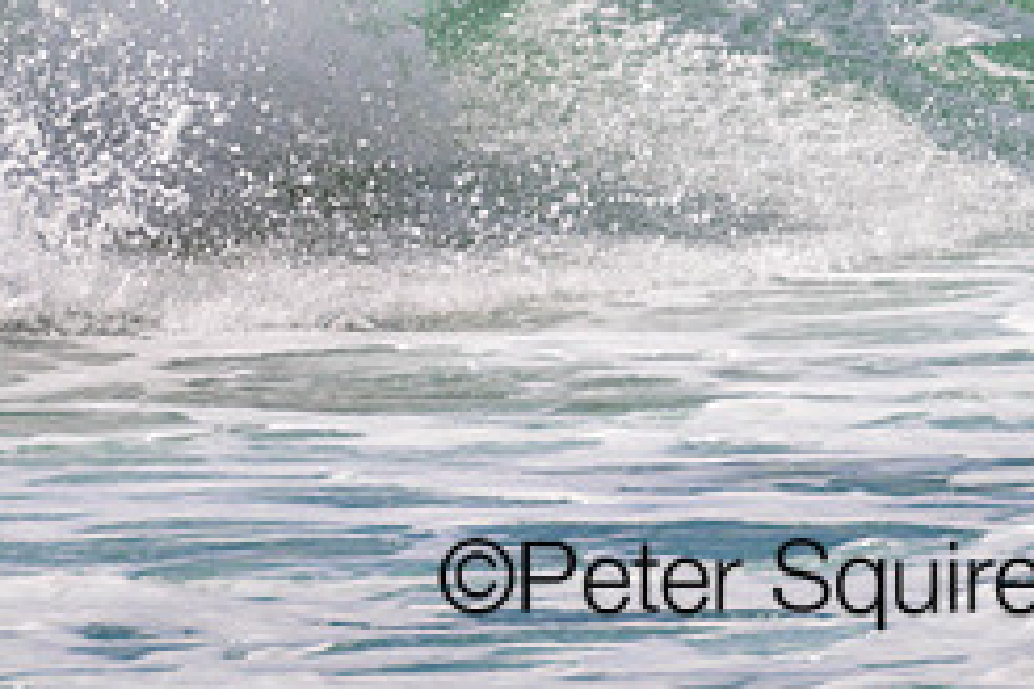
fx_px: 60685
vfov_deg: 0.7
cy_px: -218
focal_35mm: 2113
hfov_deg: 1.0
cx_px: 617
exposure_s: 1/2000
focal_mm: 800
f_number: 11
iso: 800
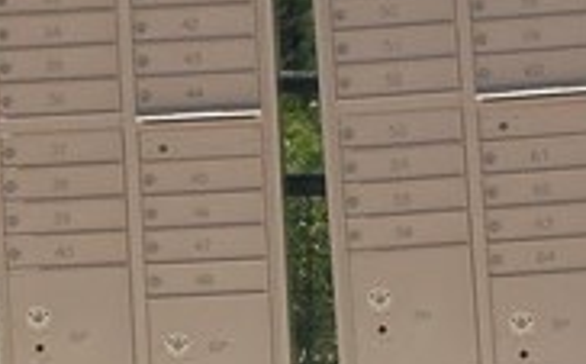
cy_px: 225
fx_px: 4575
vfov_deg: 4.6
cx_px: 235
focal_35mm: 287
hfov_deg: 7.3
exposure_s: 1/6623
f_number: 1.78
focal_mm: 6.86
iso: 64
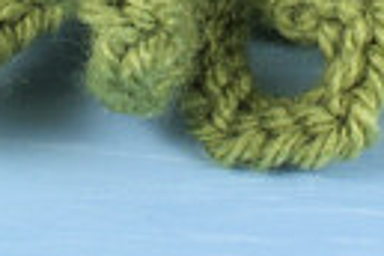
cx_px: 274
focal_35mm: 147
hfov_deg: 13.9
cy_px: -134
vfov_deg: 9.1
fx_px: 1568
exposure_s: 1/4
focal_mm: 28
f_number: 13
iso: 100
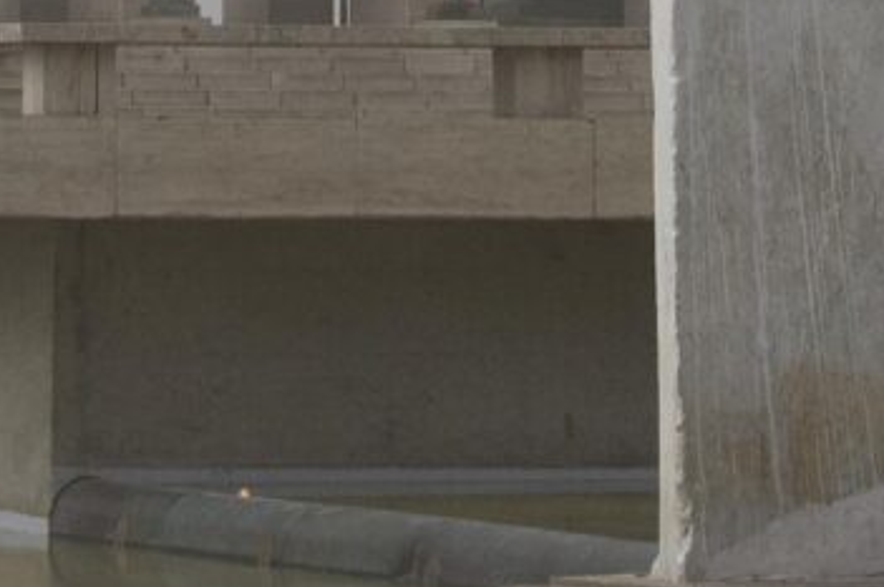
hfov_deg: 6.4
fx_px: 7871
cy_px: -1190
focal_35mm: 321
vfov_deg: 4.1
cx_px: 242
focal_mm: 44
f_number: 9
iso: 250
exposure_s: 1/400
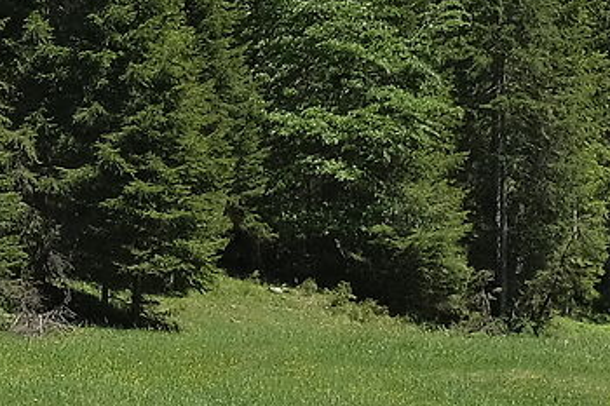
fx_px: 4065
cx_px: 753
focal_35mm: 240
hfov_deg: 8.5
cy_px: -458
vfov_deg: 5.6
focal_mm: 23.3
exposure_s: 1/550
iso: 320
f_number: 8
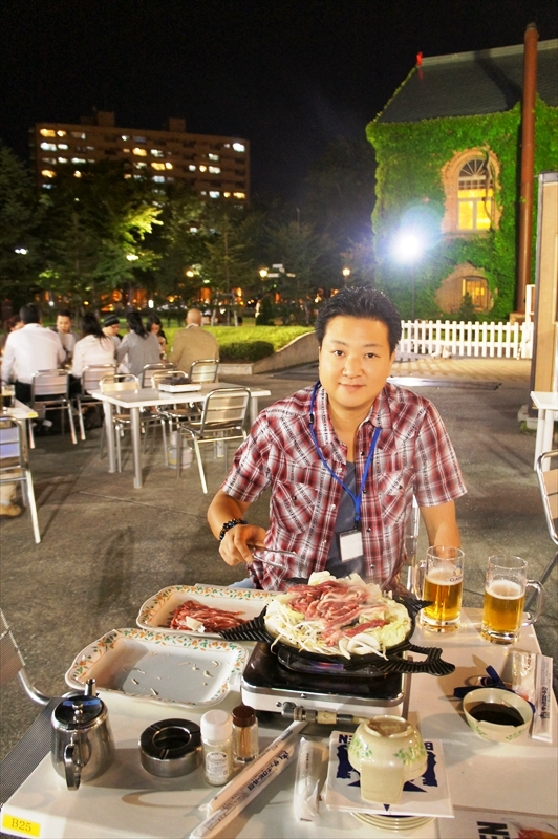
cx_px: 279
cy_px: 420
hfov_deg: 47.9
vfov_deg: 67.4
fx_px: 629
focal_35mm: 27
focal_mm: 18
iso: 1600
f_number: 3.5
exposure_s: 1/13
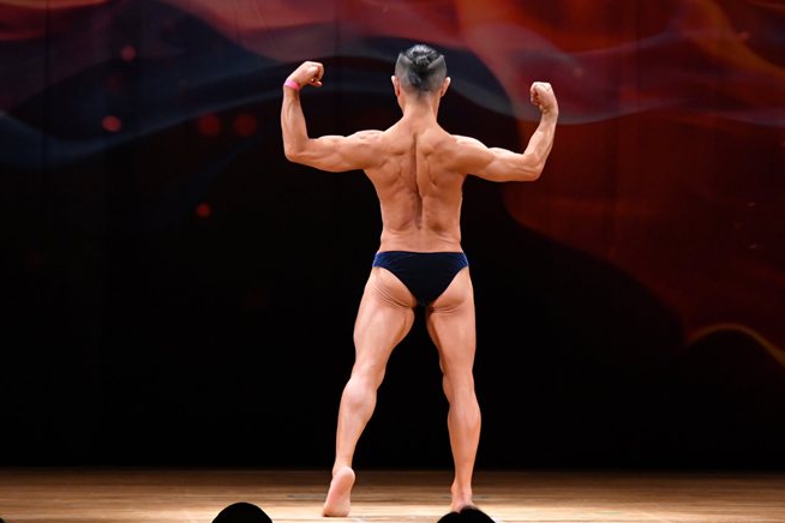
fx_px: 5604
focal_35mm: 257
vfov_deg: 5.3
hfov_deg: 8.0
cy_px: 271
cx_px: 394
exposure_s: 1/400
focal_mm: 145
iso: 4000
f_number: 5.6
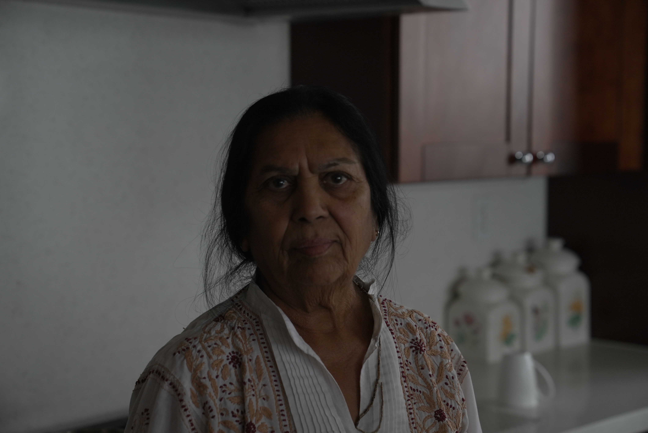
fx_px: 1261
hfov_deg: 28.8
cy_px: 216
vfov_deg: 19.5
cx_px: 324
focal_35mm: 70
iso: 1000
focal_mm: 70
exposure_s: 1/125
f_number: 4
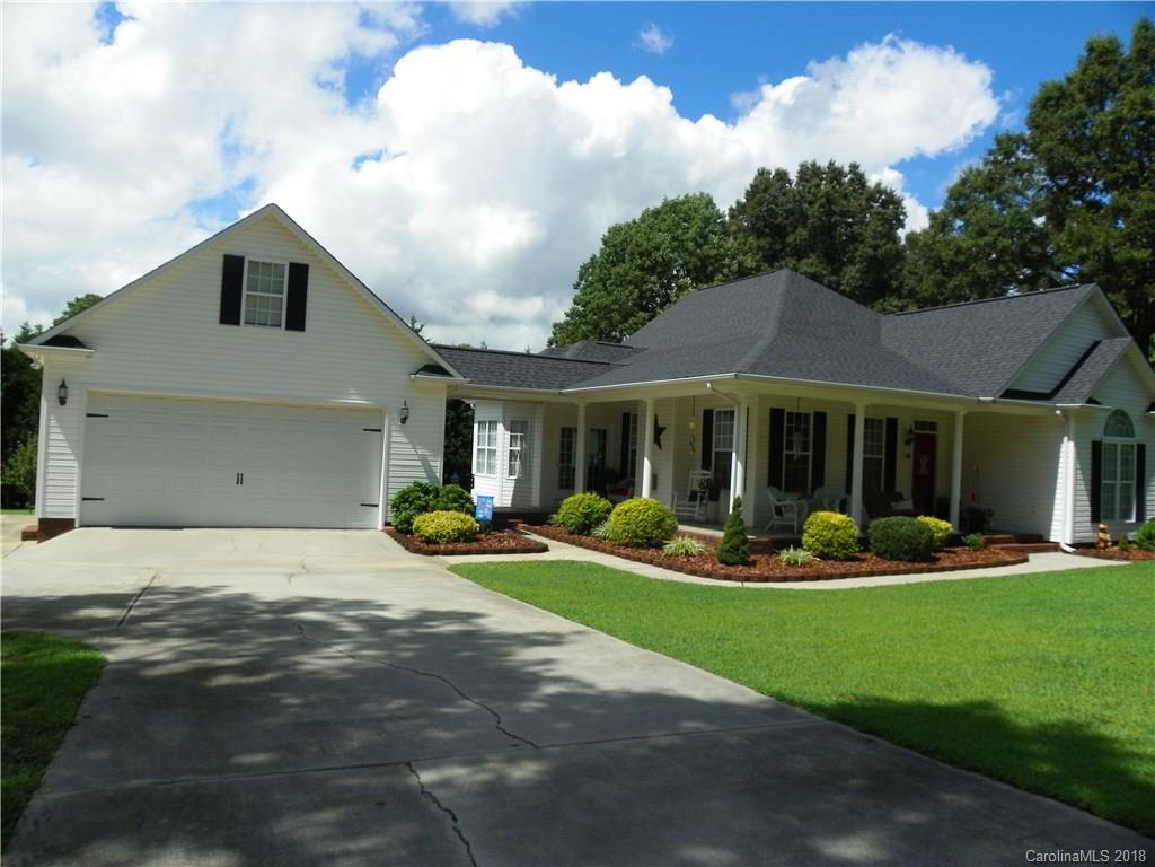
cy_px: 434
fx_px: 868
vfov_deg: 53.1
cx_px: 578
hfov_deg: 67.3
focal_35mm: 26
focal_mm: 4.6
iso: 64
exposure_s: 1/400
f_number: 5.6
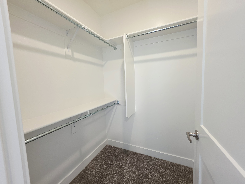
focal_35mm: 13
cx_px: 122
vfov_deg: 89.9
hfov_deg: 106.2
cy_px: 92
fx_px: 92
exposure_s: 1/120
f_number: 1.9
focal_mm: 2.2
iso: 100
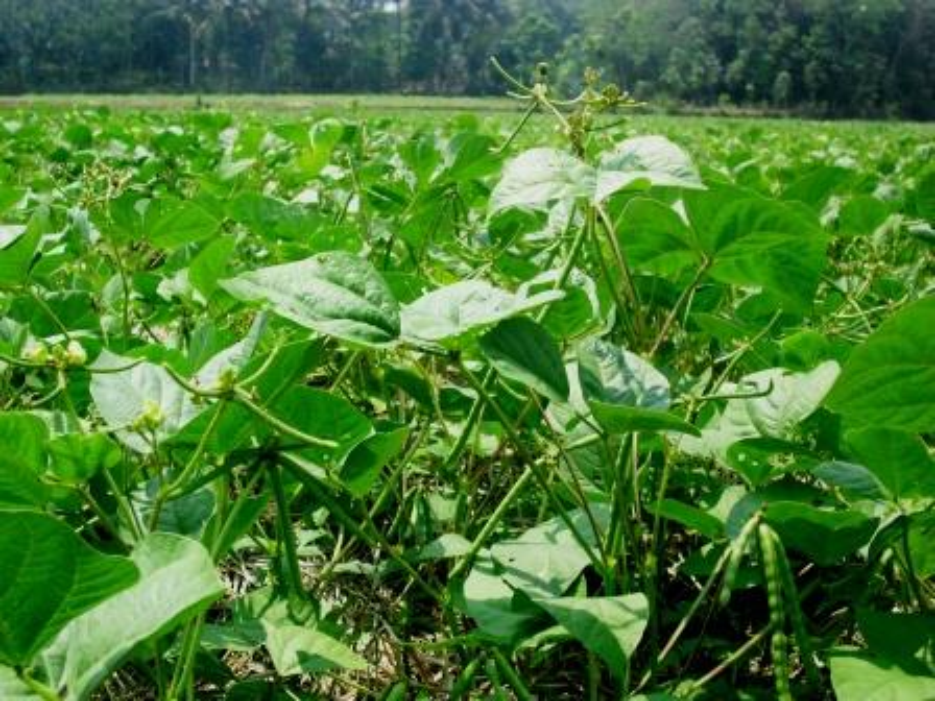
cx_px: 468
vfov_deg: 31.5
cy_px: 350
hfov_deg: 41.2
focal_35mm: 46
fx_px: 1242
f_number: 8.9
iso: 100
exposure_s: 1/100
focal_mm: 7.6
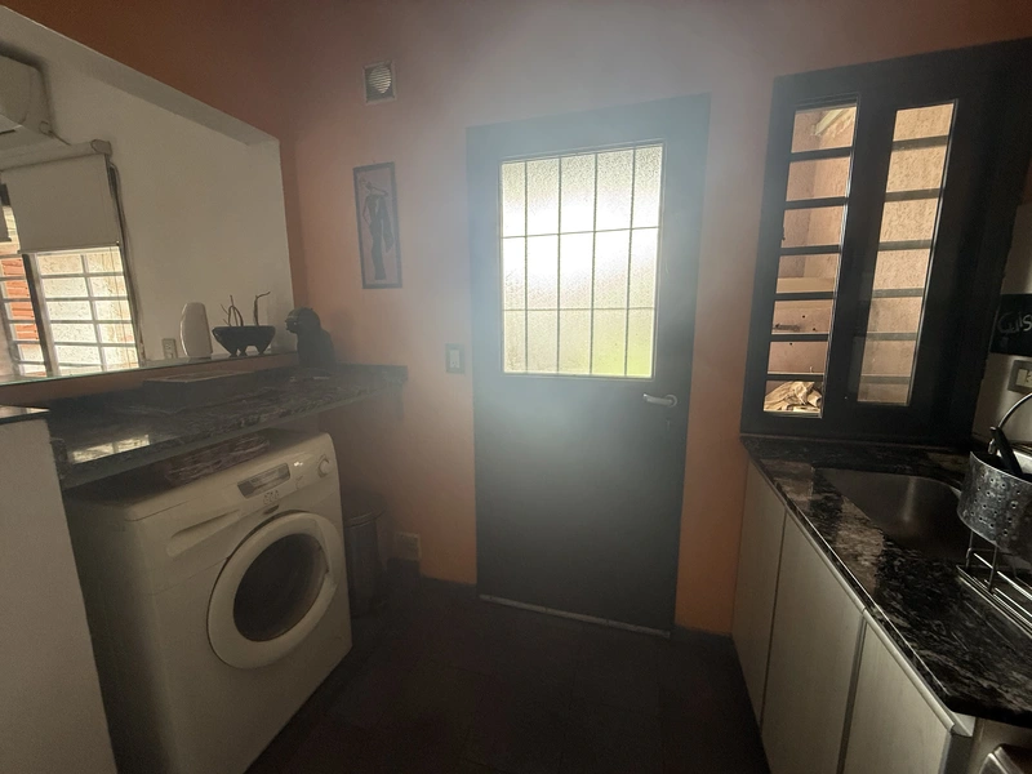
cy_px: 387
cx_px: 516
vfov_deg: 85.7
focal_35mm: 14
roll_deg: +0.4
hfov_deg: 102.1
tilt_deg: -9.4
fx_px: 417
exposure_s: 1/99
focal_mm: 2.22
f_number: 2.2
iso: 250
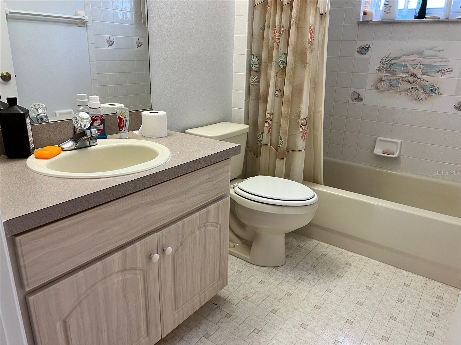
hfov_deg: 67.3
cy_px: 172
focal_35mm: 26
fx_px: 346
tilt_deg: -18.8
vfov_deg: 53.1
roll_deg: -1.9
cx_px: 230
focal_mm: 5.7
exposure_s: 1/60
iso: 80
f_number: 1.5
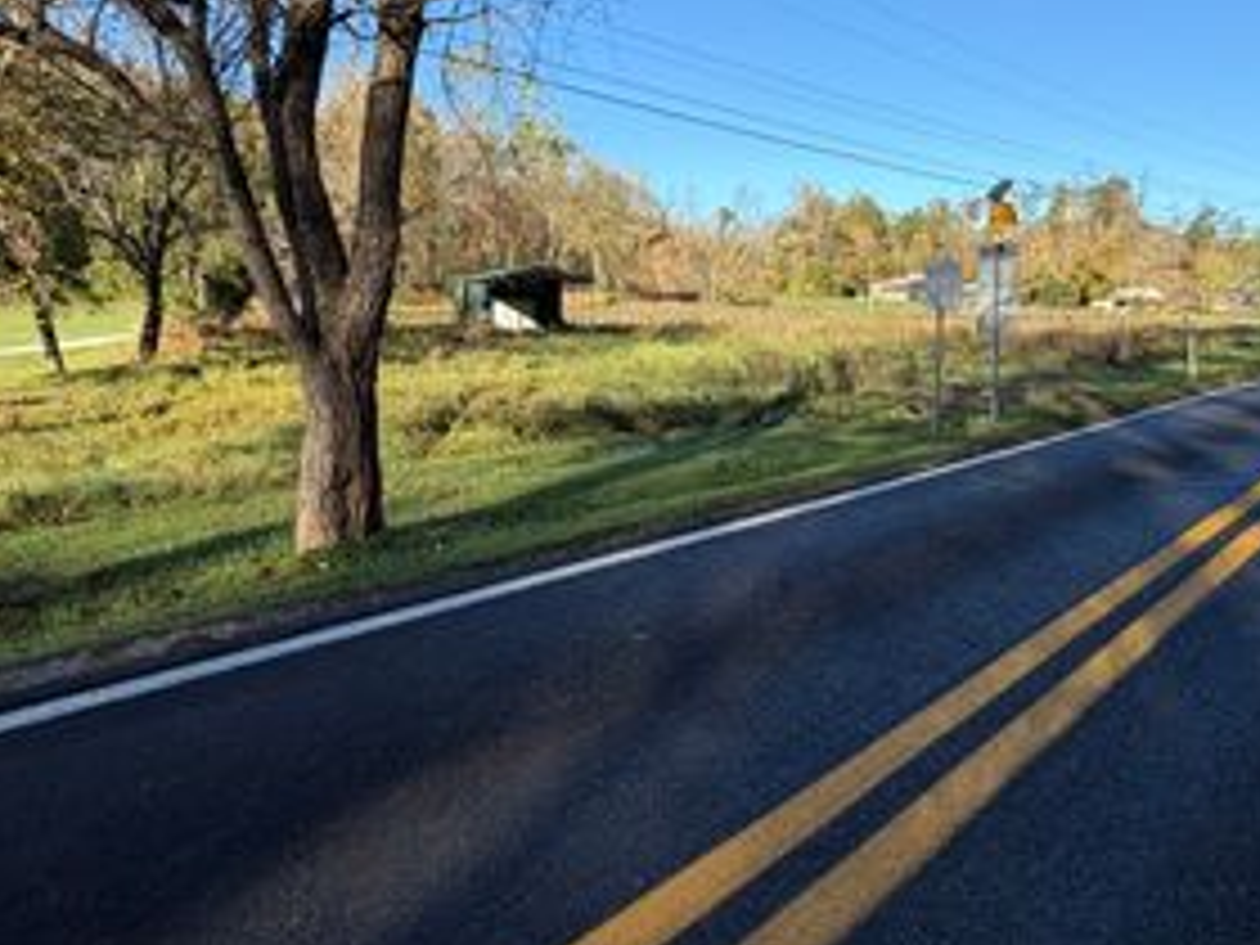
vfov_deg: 54.0
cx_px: 612
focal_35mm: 25
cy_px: 331
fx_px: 910
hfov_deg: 69.4
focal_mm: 2.22
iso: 40
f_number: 2.2
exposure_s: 1/590
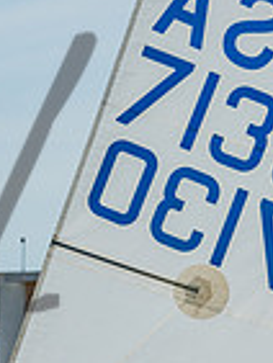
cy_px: 451
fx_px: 5050
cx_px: 348
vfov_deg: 4.1
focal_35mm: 481
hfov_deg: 3.1
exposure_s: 1/400
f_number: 10
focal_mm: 105
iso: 250
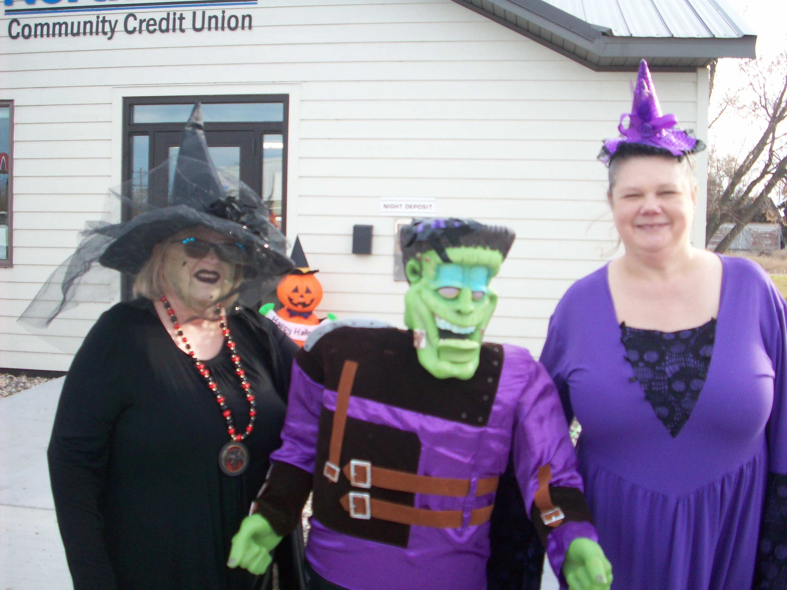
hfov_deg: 50.1
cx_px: 394
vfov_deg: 38.7
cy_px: 295
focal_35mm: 37
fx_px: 841
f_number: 2.8
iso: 80
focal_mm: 6.2
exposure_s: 1/151
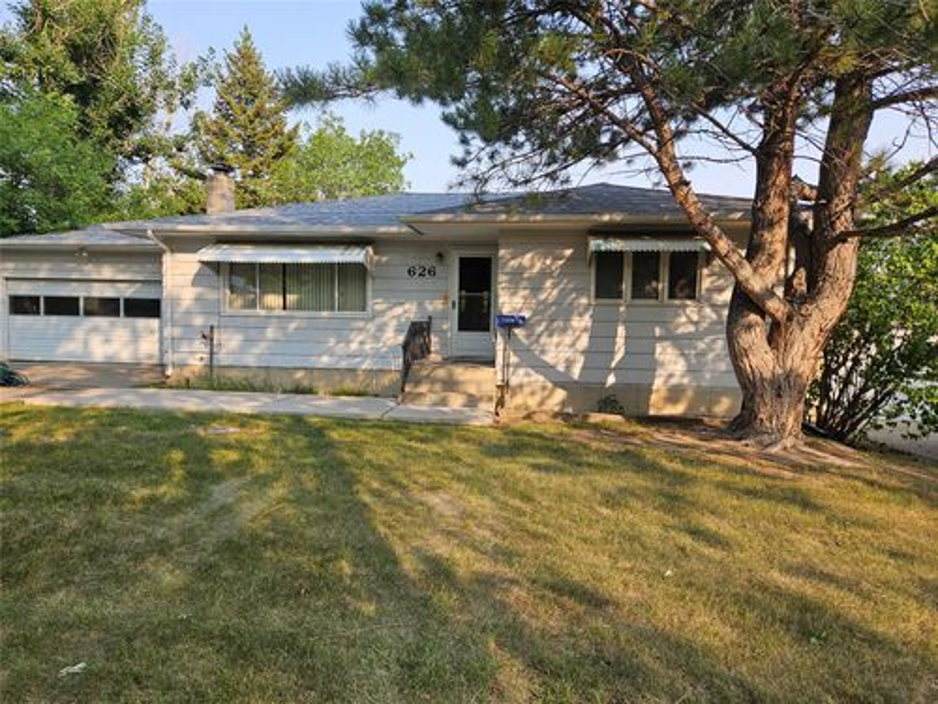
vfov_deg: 58.9
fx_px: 623
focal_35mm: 23
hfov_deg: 73.9
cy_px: 352
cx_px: 469
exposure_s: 1/492
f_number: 1.8
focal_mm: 5.4
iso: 25
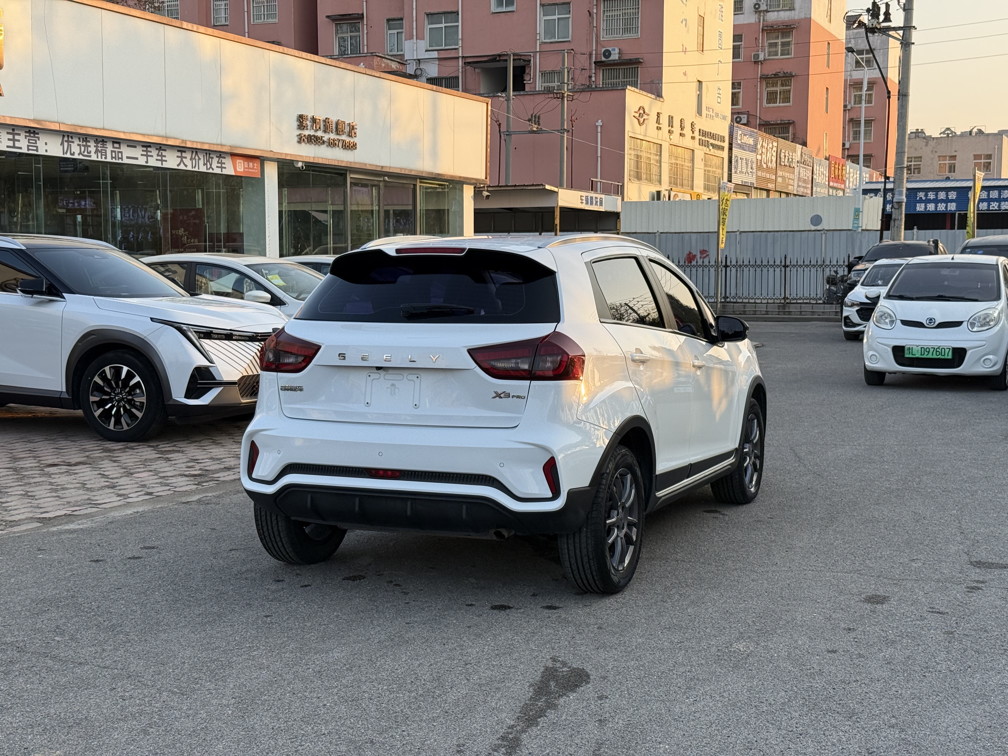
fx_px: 1398
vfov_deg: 30.3
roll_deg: -0.7
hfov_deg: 39.7
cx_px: 504
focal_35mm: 48
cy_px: 378
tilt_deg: -6.1
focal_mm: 6.76
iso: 80
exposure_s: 1/928
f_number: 1.78
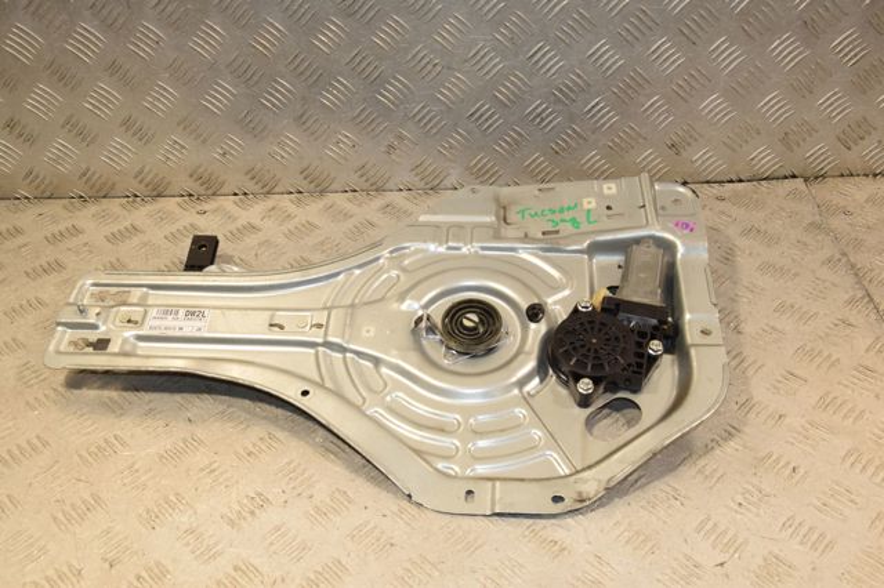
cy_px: 294
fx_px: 920
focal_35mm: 38
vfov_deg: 35.5
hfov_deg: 51.3
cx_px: 442
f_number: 8
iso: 800
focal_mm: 25
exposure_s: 1/200
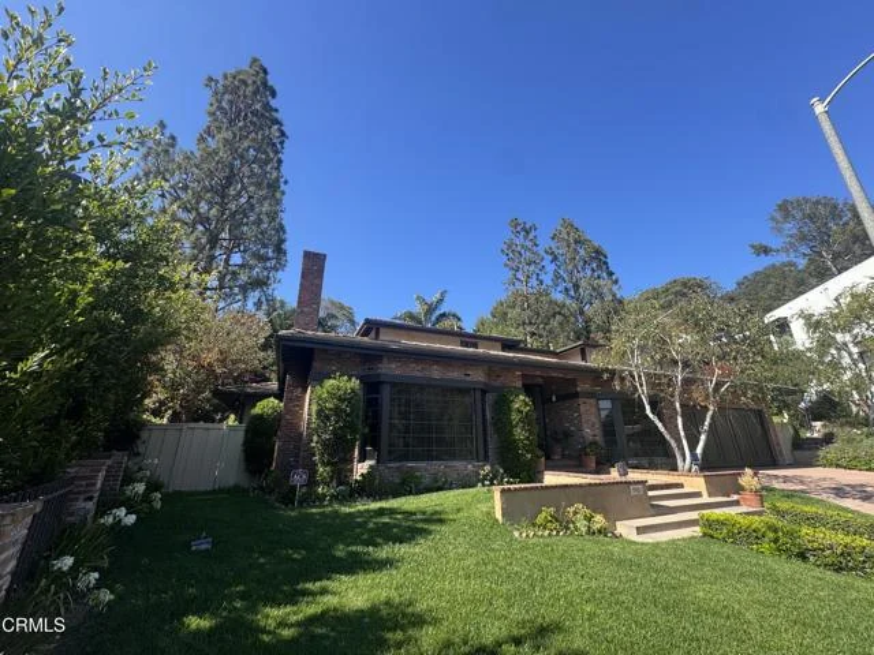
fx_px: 353
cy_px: 328
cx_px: 437
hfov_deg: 102.1
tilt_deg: +18.2
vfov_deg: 85.7
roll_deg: +0.4
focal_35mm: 14
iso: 40
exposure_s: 1/652
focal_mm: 2.22
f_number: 2.2
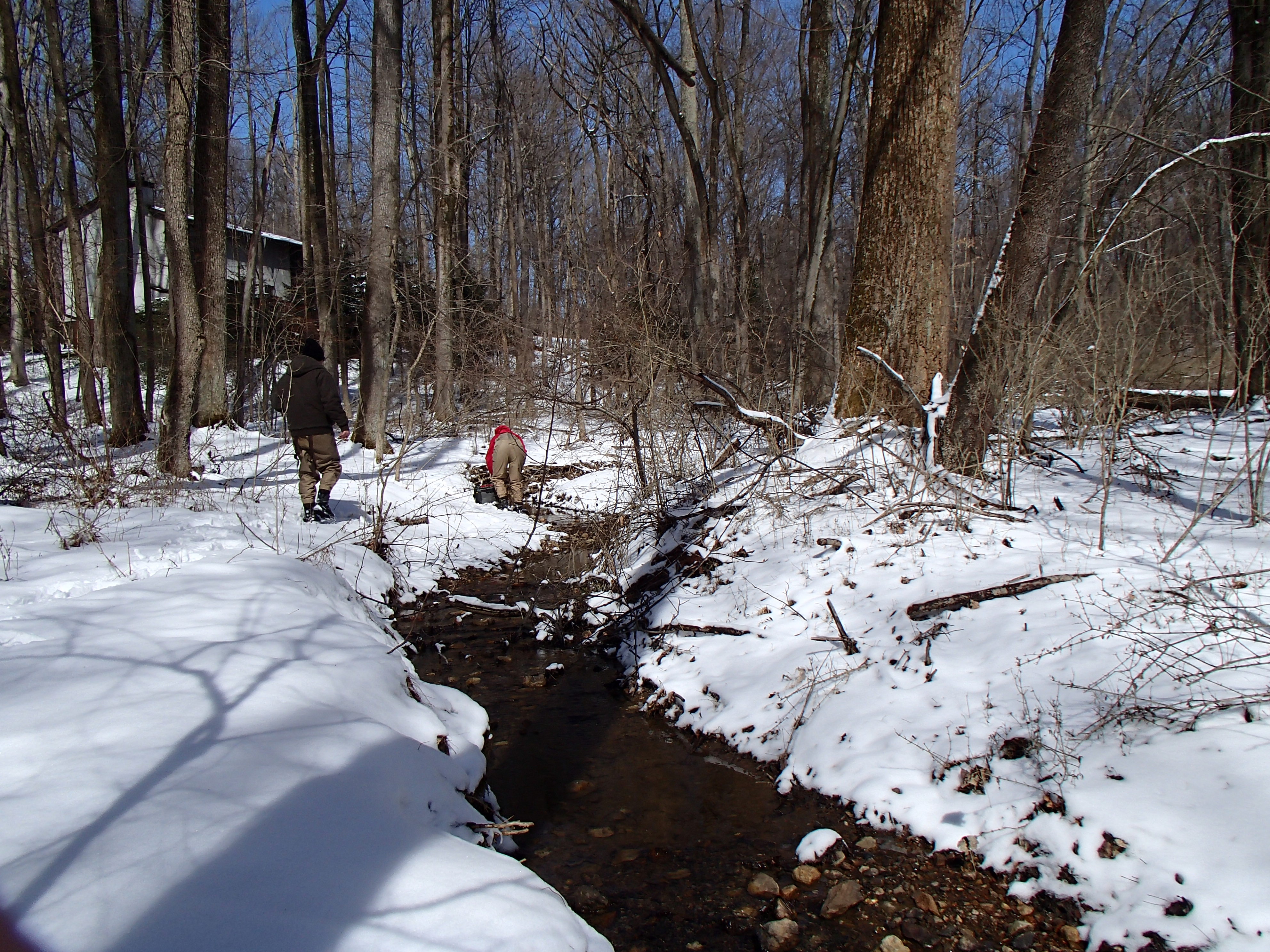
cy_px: 476
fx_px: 1027
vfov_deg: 49.7
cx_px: 635
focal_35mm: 28
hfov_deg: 63.4
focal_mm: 5
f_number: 11
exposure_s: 1/200
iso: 100
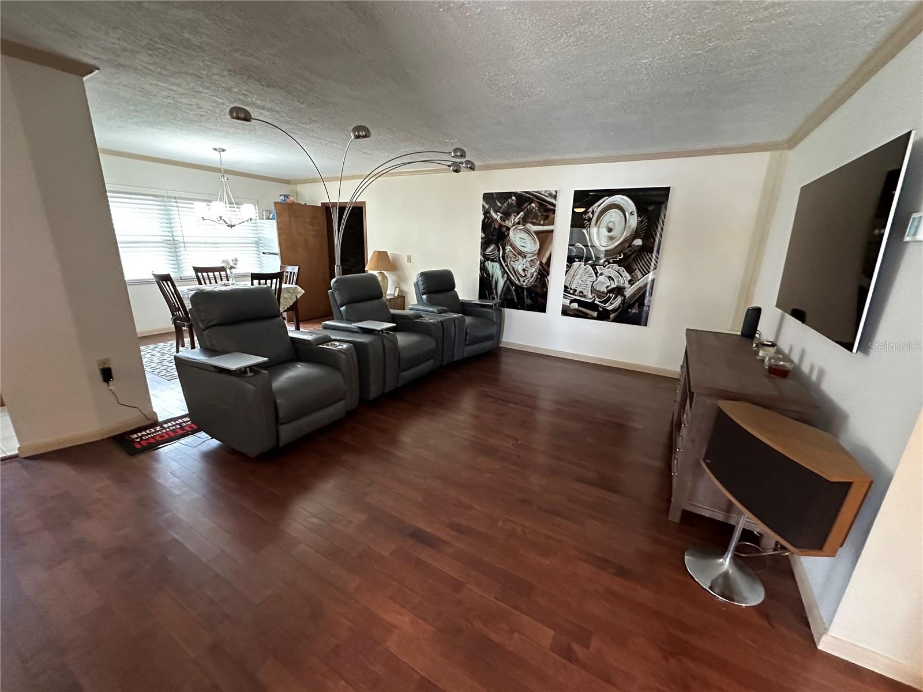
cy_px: 346
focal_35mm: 14
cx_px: 462
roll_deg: -1.6
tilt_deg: -14.2
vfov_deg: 85.7
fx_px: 373
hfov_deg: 102.1
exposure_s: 1/60
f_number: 2.2
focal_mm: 2.22
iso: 640
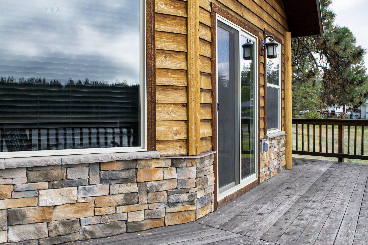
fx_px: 383
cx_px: 184
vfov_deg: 35.5
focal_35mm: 38
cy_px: 122
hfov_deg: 51.3
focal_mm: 25
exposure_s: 1/125
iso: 200
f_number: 10
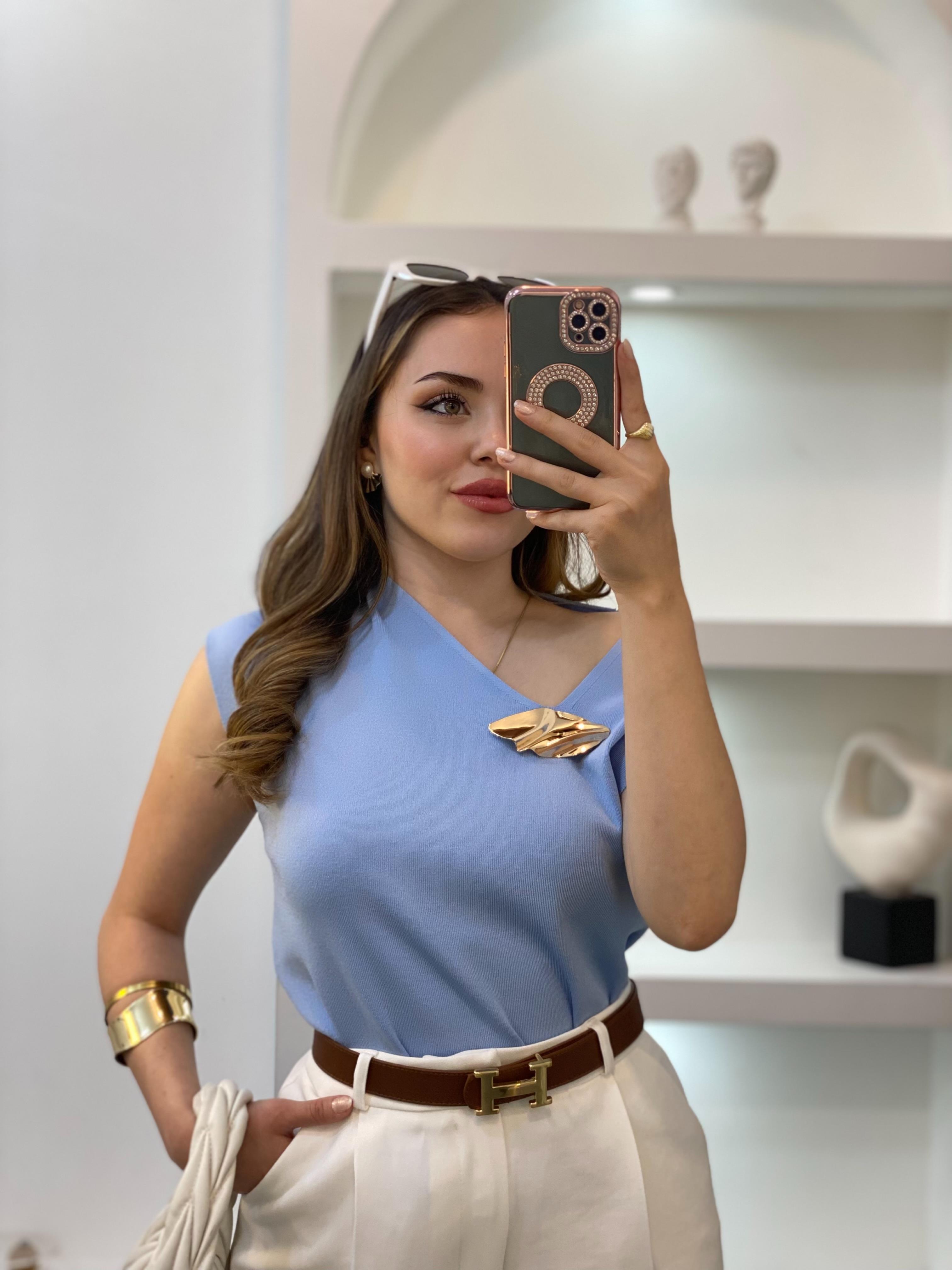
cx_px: 476
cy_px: 635
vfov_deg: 36.8
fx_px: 1907
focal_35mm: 52
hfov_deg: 28.0
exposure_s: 1/100
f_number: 2
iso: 80
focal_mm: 6
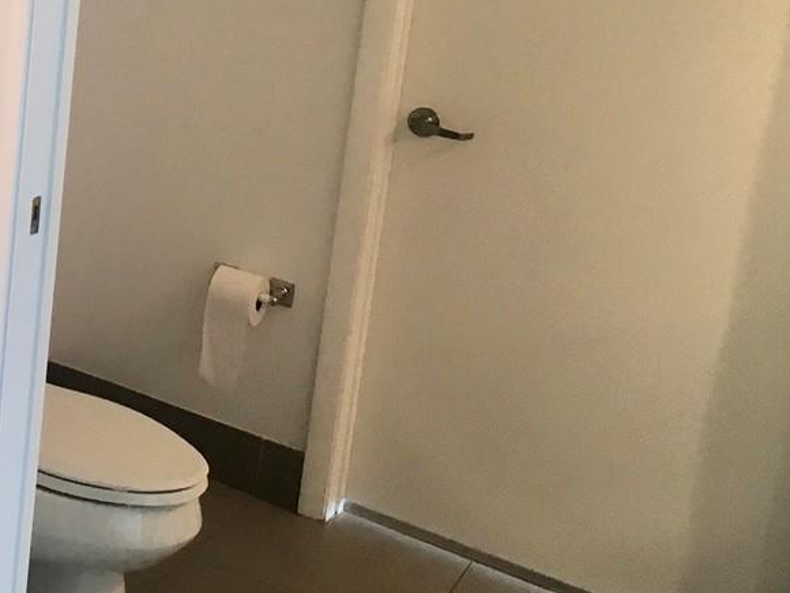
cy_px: 72
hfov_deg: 22.4
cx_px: -166
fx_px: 1826
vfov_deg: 18.2
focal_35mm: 80
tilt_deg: -9.7
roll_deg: -3.9
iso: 25
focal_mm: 4.15
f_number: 2.2
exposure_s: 1/30
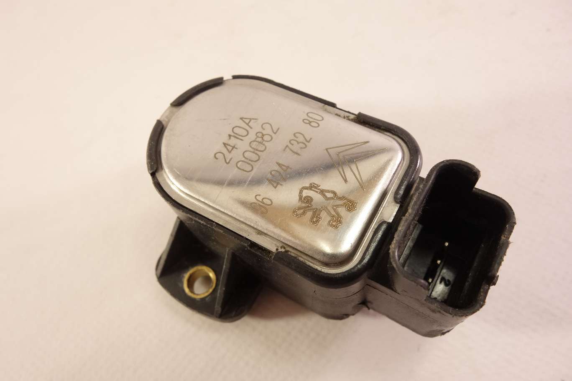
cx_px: 286
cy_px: 190
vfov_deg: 46.4
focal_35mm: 28
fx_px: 445
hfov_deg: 65.5
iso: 1000
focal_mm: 10.4
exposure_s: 1/30
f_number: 8
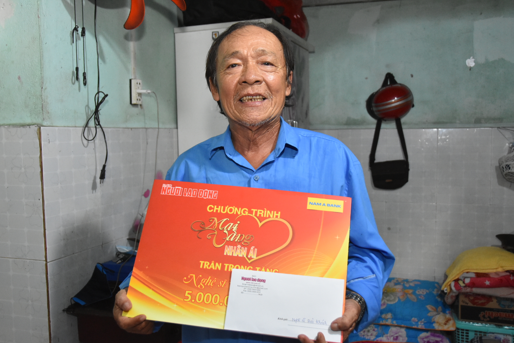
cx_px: 260
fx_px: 528
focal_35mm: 37
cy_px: 176
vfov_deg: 35.9
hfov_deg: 51.9
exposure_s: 1/160
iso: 2800
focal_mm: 24
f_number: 3.8
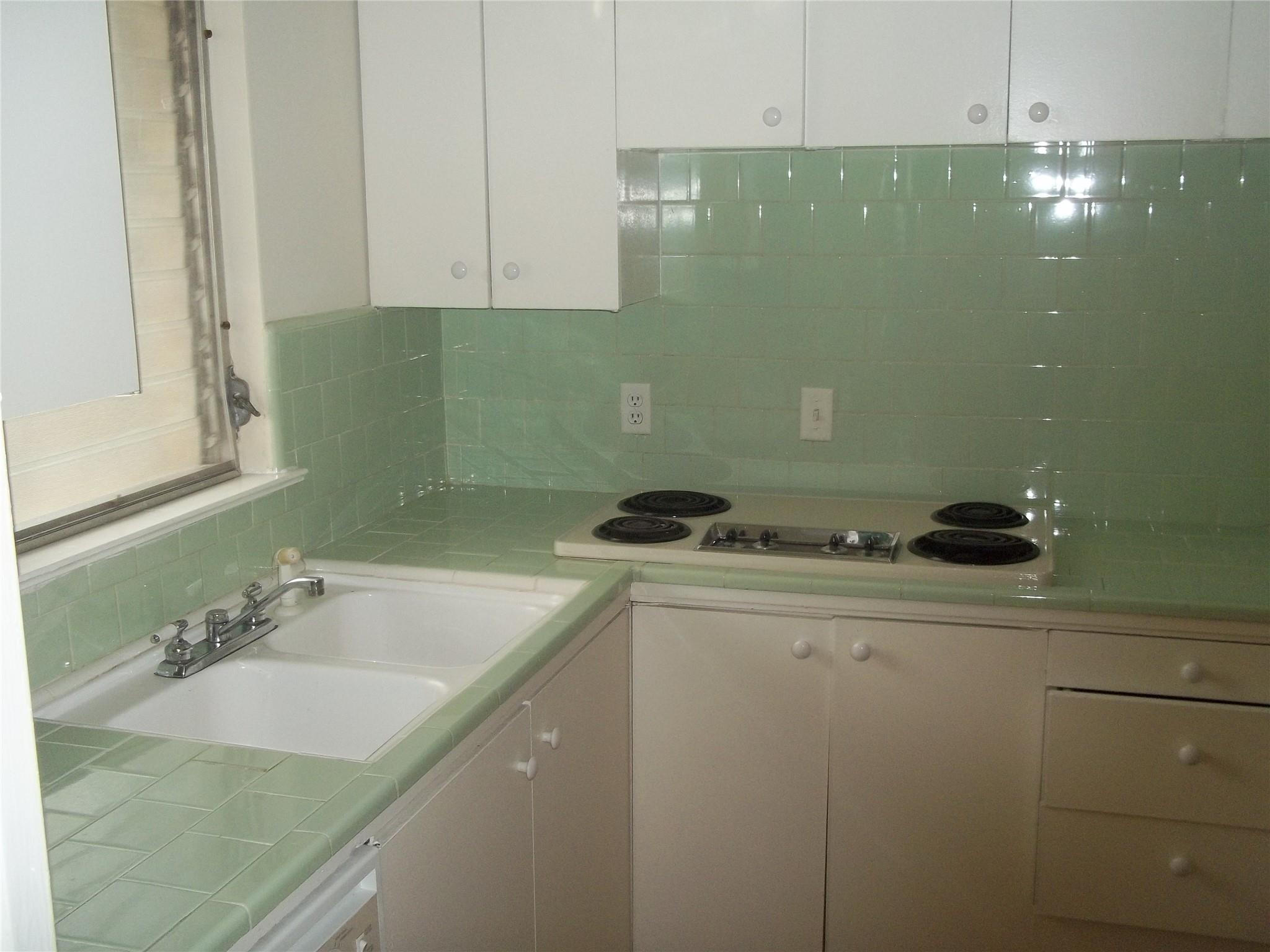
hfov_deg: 51.4
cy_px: 476
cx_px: 635
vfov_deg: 39.7
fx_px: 1321
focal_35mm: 36
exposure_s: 1/30
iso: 160
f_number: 3.1
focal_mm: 6.5
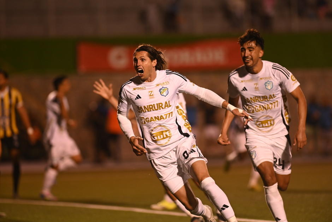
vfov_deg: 4.6
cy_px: 111
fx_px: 2767
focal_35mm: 300
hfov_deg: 6.9
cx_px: 166
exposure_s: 1/1600
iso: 2500
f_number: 3.2
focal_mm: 300
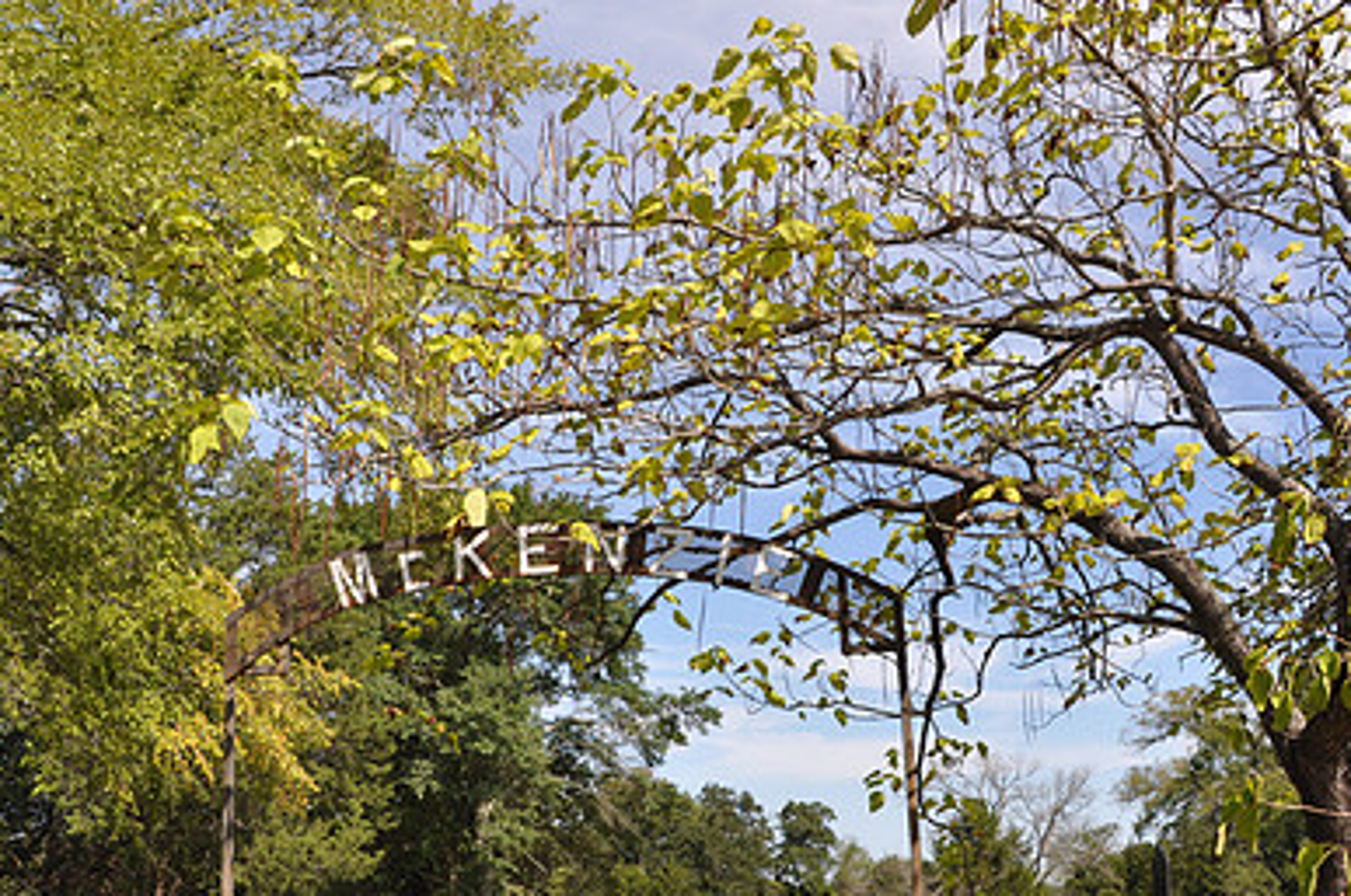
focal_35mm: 45
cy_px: 654
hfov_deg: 43.6
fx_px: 1687
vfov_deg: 29.4
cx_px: 656
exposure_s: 1/125
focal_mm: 20
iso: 200
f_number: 11
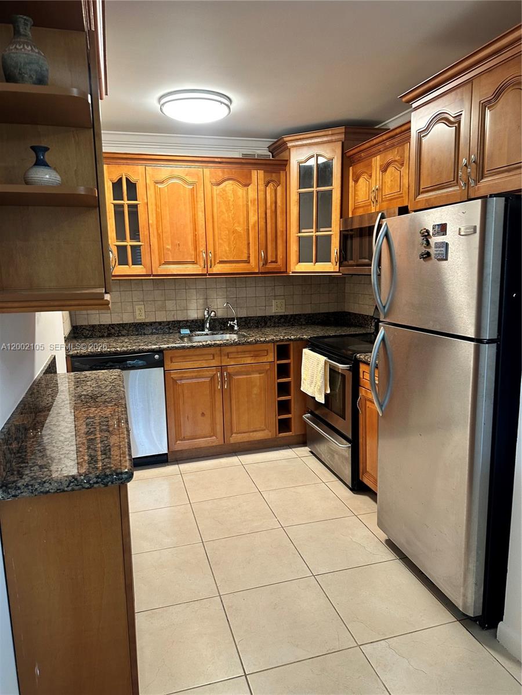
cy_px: 348
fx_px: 483
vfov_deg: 71.6
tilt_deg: -11.4
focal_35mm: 24
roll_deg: +0.1
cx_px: 261
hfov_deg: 56.8
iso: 160
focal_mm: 6.86
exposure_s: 1/60
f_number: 1.78
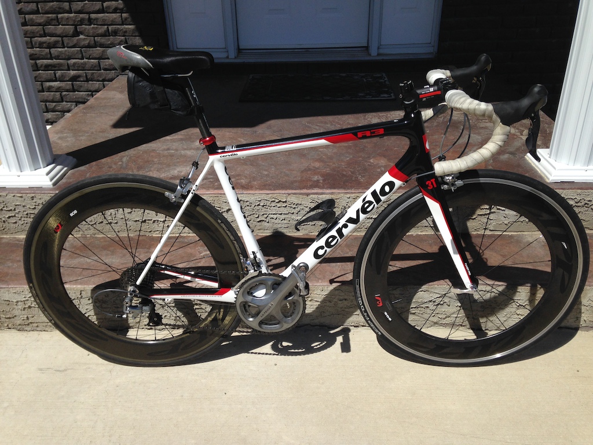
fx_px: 565
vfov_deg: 42.9
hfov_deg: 55.4
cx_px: 296
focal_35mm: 33
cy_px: 222
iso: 50
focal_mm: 4.12
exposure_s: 1/2857
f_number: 2.4
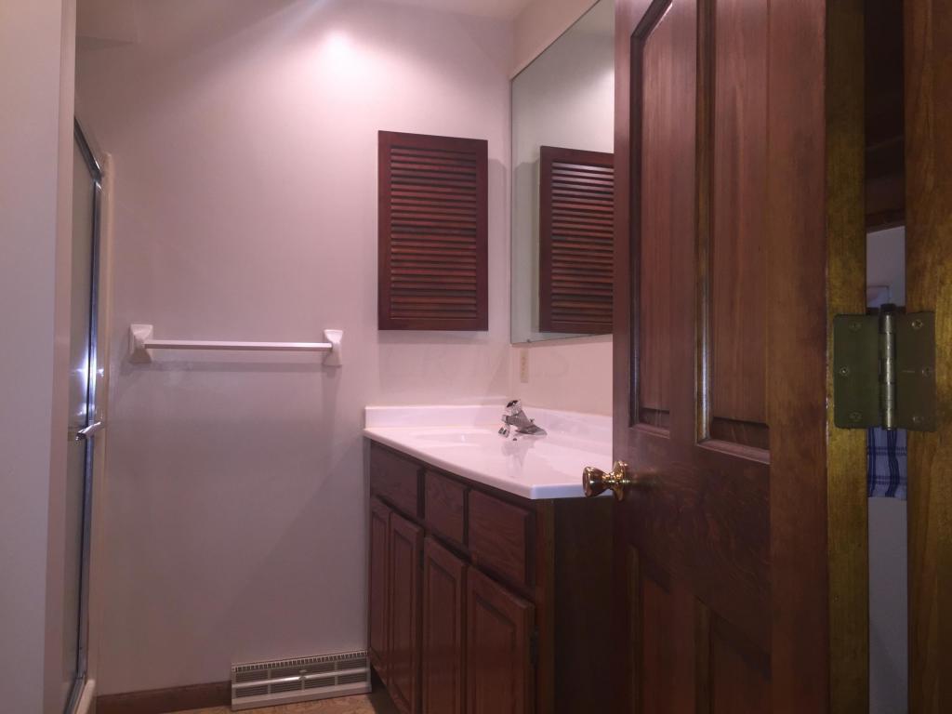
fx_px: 798
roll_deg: -0.2
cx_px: 476
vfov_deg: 48.2
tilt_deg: +1.4
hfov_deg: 61.7
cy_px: 357
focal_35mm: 29
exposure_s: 1/30
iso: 40
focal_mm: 4.15
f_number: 2.2
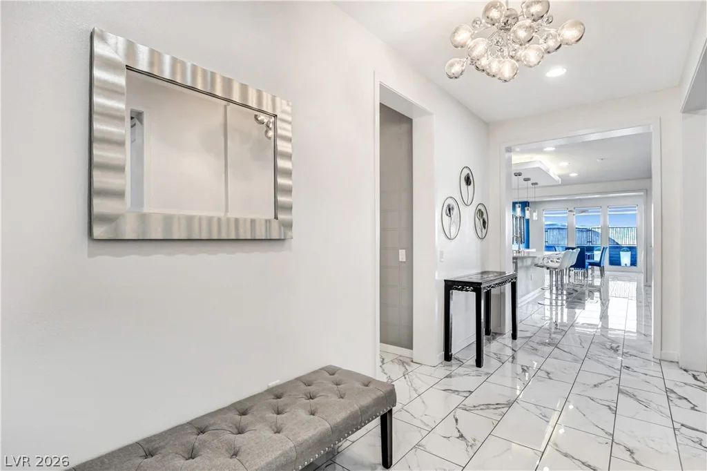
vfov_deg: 77.3
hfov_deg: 100.4
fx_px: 294
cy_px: 236
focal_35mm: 15
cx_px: 354
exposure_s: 1/25
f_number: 9
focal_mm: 10
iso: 400
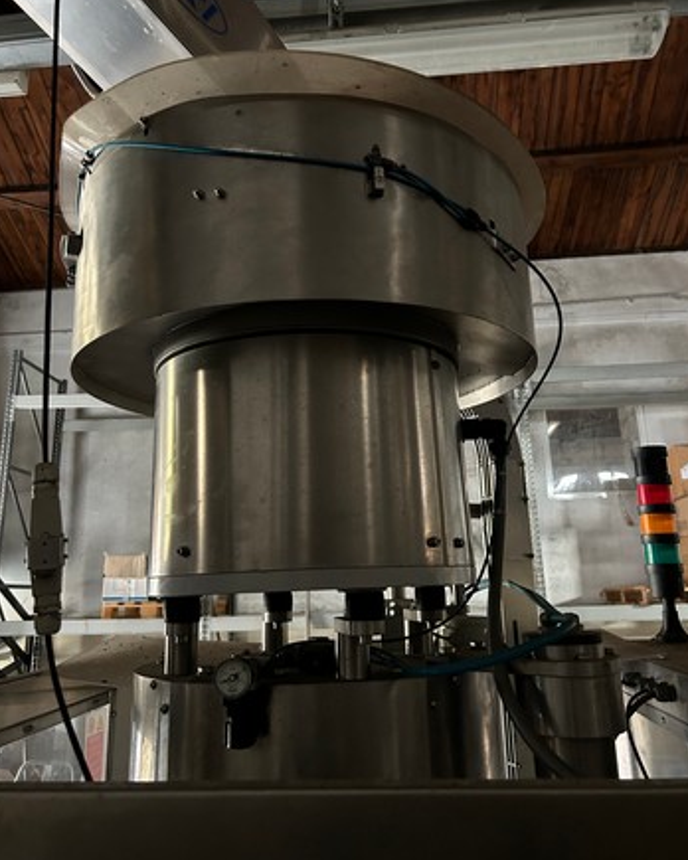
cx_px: 344
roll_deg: +0.9
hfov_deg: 51.5
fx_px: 713
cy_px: 389
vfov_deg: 62.1
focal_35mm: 28
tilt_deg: +16.4
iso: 800
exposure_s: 1/30
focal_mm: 5.7
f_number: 1.5
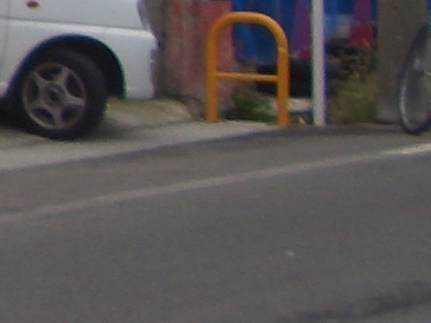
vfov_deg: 5.0
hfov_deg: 6.2
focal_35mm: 288
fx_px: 3586
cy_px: -438
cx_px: -977
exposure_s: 1/250
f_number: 2.8
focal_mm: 6.8
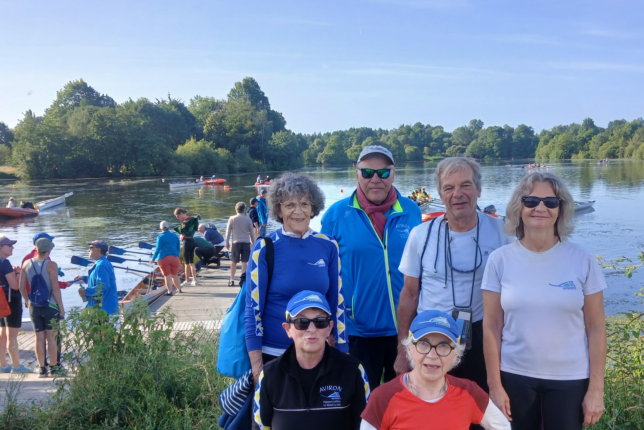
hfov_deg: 49.5
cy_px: 282
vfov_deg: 33.9
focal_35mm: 39
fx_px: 698
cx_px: 347
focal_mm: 3.98
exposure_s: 1/282
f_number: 1.8
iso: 20
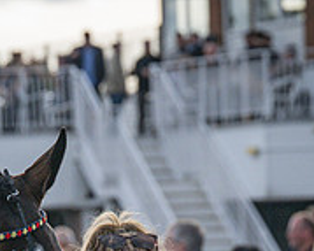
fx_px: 4254
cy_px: 337
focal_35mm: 458
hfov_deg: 4.2
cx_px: 27
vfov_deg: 3.4
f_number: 4
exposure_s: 1/3200
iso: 400
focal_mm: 86
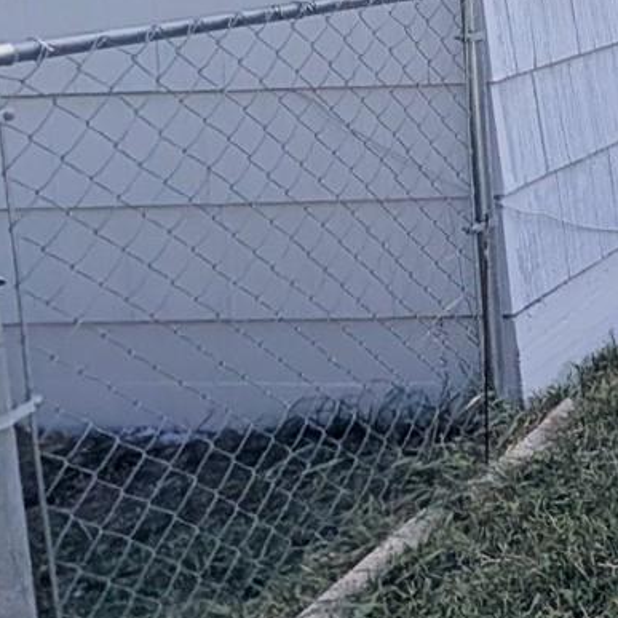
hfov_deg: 19.6
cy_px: -34
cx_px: 1192
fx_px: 1131
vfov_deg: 28.2
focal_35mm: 56
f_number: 1.7
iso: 52
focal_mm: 2.02
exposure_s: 1/3436
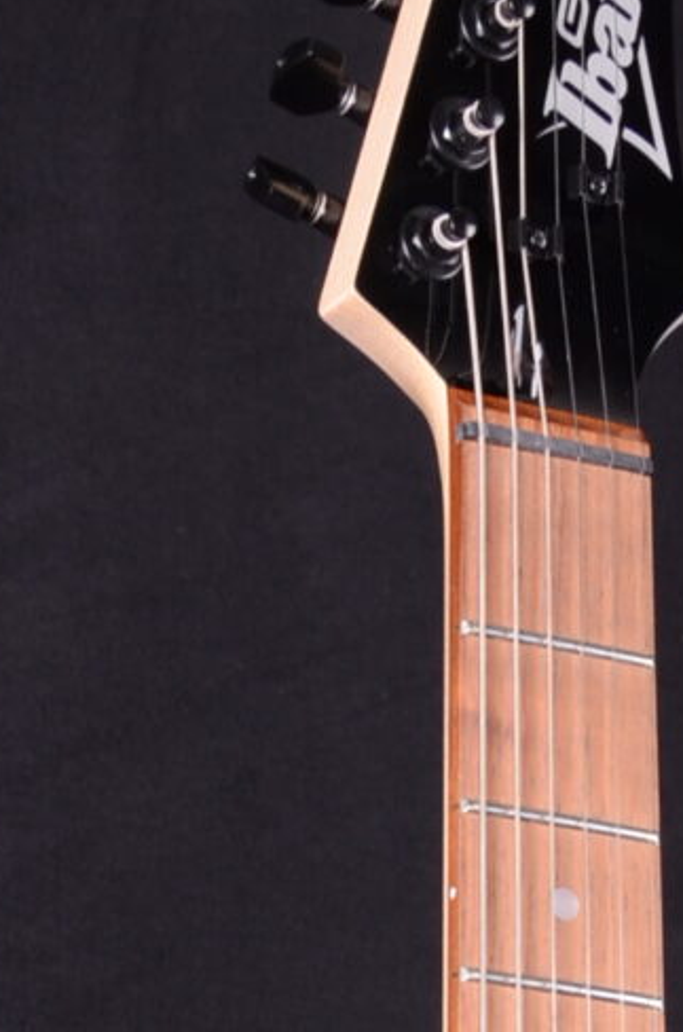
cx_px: 510
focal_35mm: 197
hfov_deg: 6.9
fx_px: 5623
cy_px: 2250
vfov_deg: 9.6
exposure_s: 1/200
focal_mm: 25
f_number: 10
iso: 200
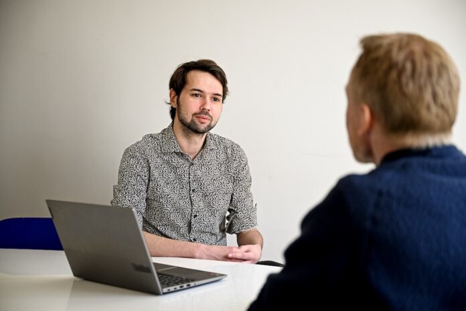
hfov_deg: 34.5
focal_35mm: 58
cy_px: 156
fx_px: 751
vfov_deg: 23.4
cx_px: 233
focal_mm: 58
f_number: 2.8
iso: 1600
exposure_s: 1/400
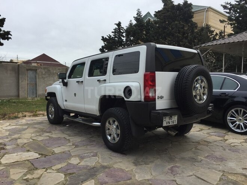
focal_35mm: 29
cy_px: 92
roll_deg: +0.3
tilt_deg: -2.5
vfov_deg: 48.2
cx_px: 124
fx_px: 207
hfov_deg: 61.7
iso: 32
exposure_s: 1/1163
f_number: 2.2
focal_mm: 4.15
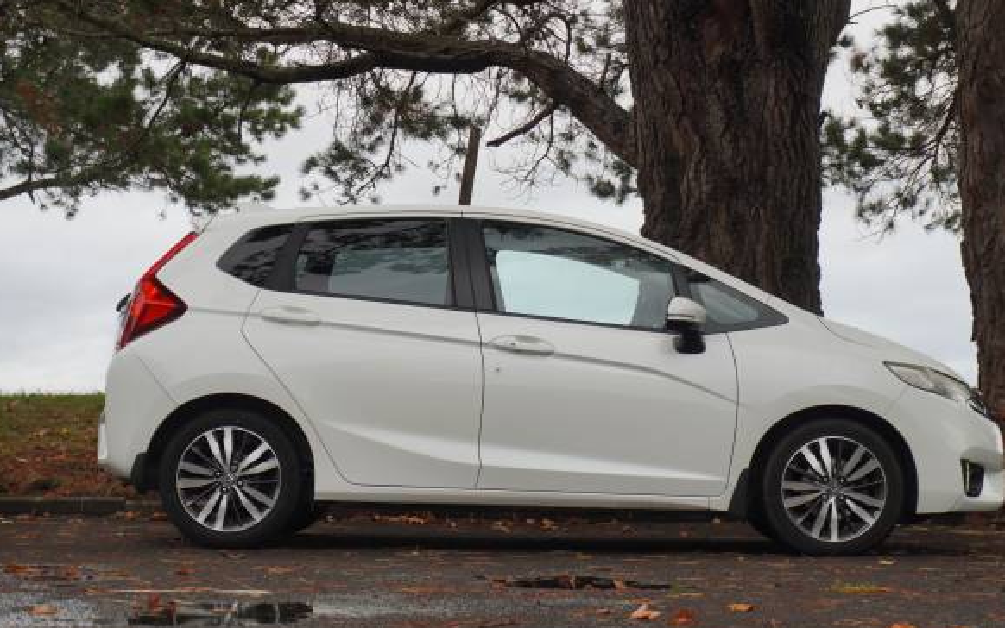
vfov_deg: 15.6
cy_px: 326
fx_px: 2301
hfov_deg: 24.6
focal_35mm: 84
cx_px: 540
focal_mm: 50
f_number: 5.6
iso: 125
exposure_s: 1/90
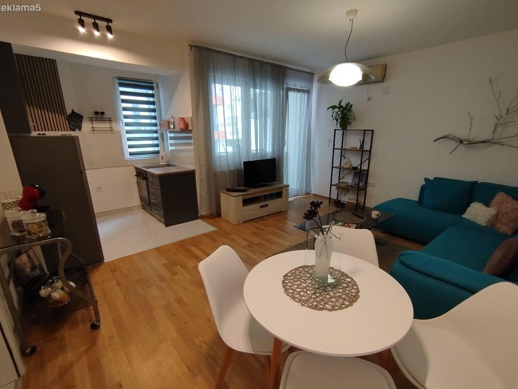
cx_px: 266
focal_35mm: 16
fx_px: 239
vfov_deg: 78.1
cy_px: 205
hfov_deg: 94.5
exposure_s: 1/33
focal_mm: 1.65
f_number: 2.2
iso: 100
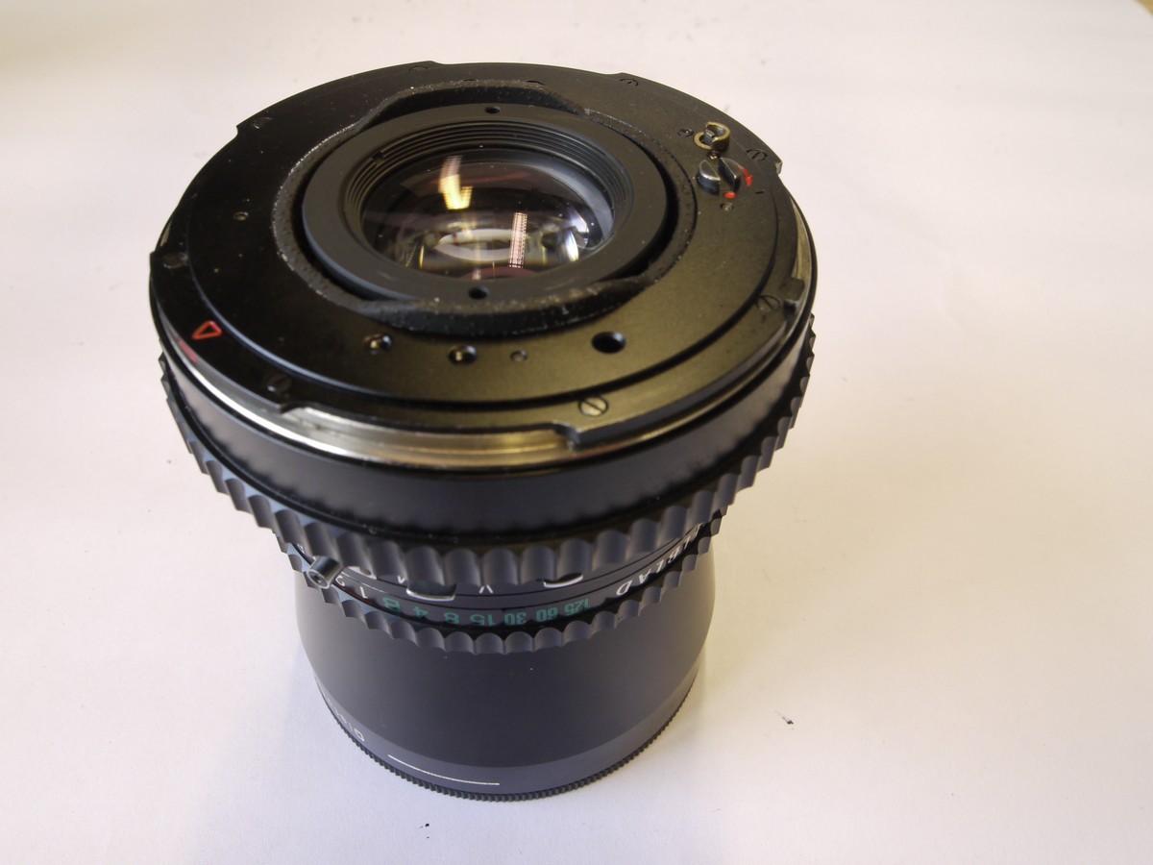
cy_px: 432
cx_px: 576
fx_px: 999
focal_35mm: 30
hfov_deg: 60.0
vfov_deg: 46.8
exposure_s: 1/10
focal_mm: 15
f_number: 11
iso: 400
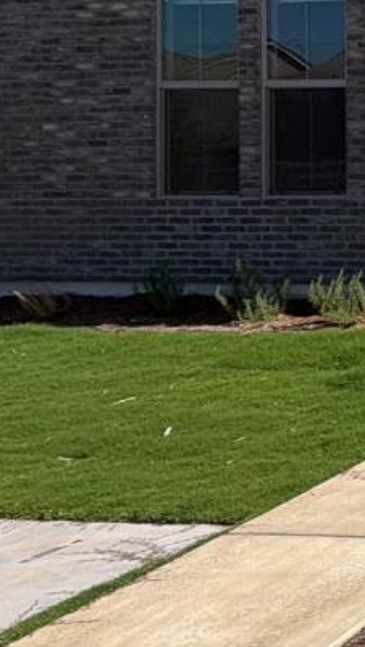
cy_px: 178
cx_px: 1032
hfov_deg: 12.2
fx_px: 979
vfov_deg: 35.9
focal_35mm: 57
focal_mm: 2.22
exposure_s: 1/876
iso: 20
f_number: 2.2
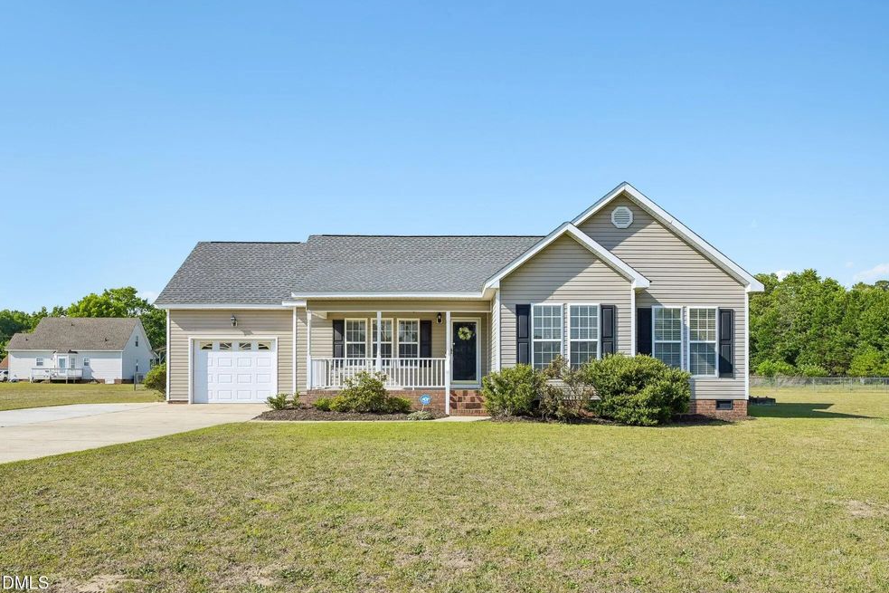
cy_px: 302
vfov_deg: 51.3
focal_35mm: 25
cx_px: 462
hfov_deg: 71.5
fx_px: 617
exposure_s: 1/500
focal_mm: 24
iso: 200
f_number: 9
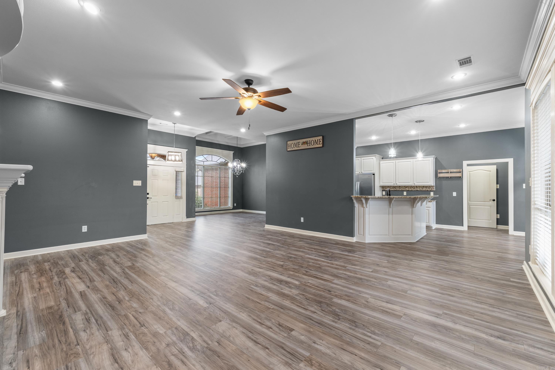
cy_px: 185
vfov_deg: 77.3
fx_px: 231
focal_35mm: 15
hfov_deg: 100.4
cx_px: 278
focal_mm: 10
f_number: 8
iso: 400
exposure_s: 1/1.25
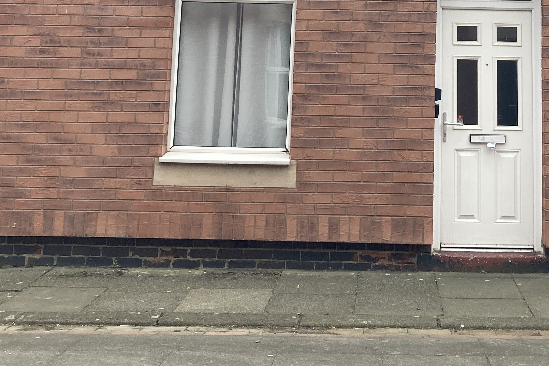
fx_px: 1098
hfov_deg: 27.7
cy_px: -97
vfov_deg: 17.8
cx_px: 413
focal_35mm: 72
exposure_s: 1/445
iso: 20
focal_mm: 3.99
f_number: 1.8
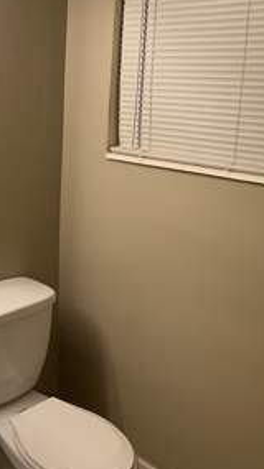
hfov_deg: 25.0
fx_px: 548
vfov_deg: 46.3
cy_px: 197
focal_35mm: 44
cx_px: -33
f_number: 1.78
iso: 64
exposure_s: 1/120
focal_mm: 6.86
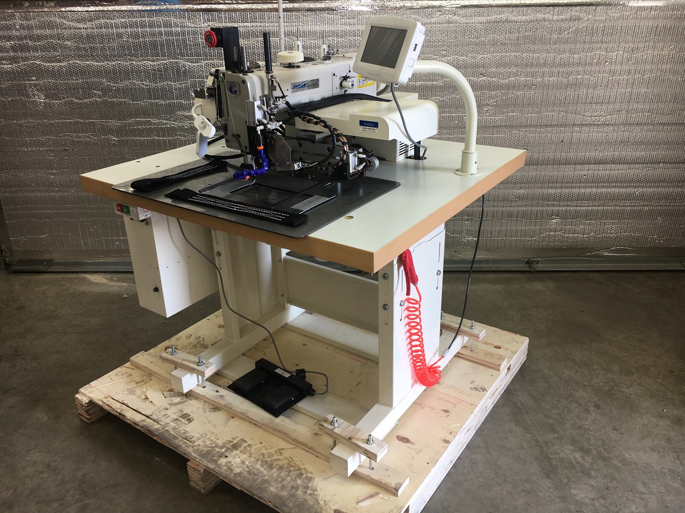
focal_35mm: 29
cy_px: 256
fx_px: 574
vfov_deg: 48.2
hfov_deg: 61.7
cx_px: 342
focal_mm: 4.15
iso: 25
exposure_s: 1/30
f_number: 2.2
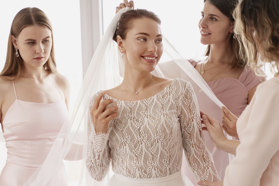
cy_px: 93
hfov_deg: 31.4
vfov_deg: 21.2
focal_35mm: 64
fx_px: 496
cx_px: 140
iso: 160
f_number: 2.8
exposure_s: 1/160
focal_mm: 64
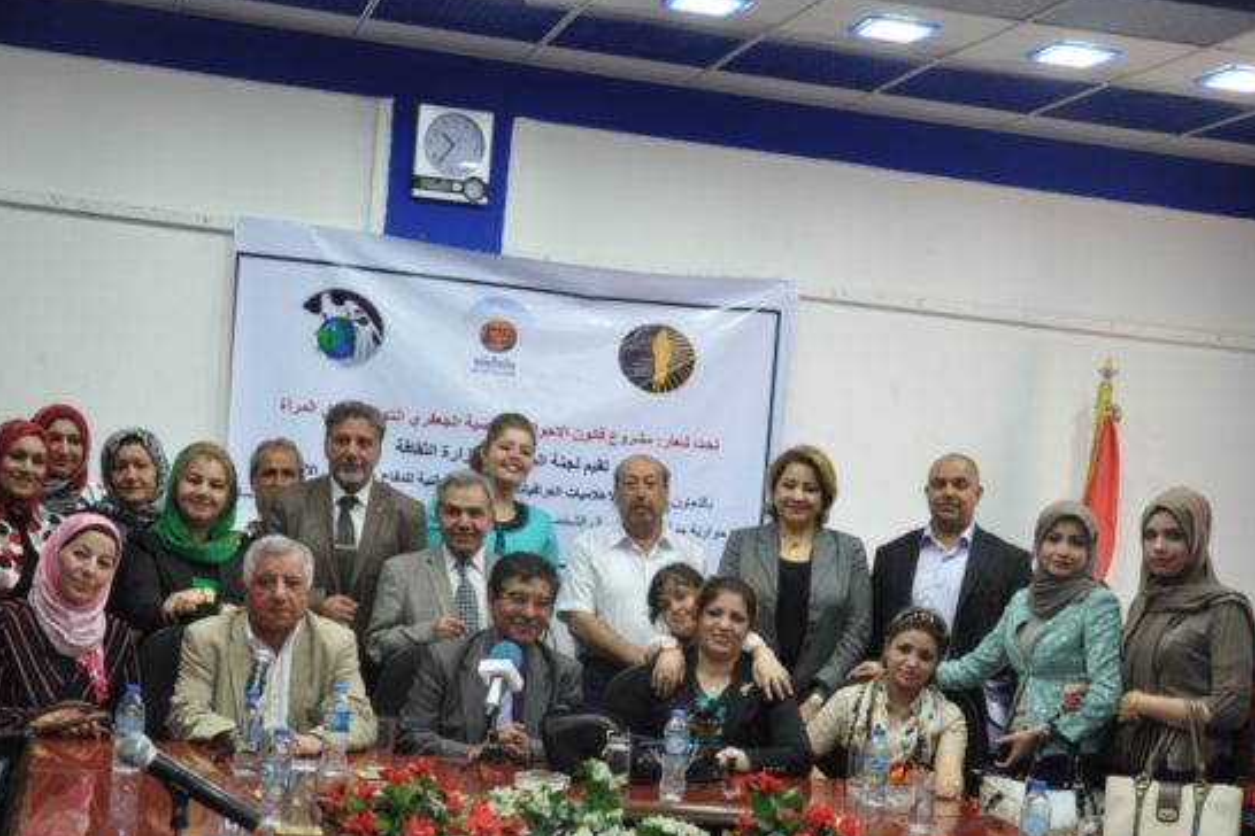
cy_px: 570
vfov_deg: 22.9
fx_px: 2057
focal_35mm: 59
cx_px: 614
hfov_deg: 33.9
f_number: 5
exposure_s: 1/25
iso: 400
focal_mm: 28
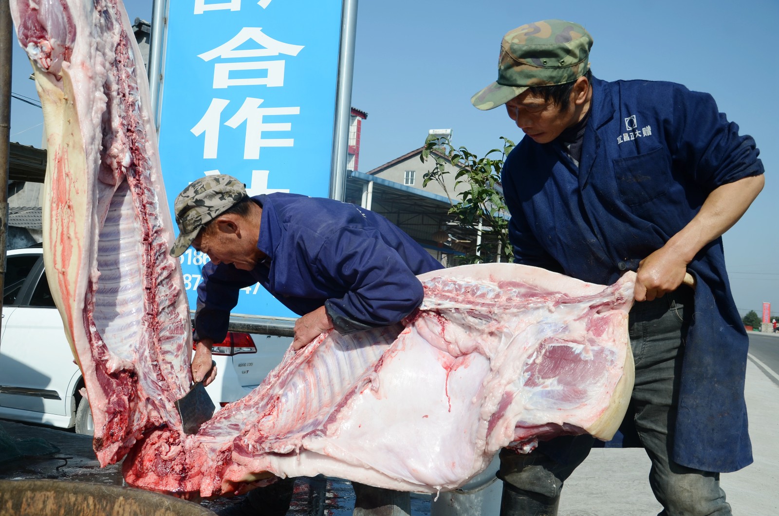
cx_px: 390
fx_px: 777
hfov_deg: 53.2
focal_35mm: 36
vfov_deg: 36.7
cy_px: 258
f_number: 5.6
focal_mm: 24
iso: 100
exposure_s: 1/640
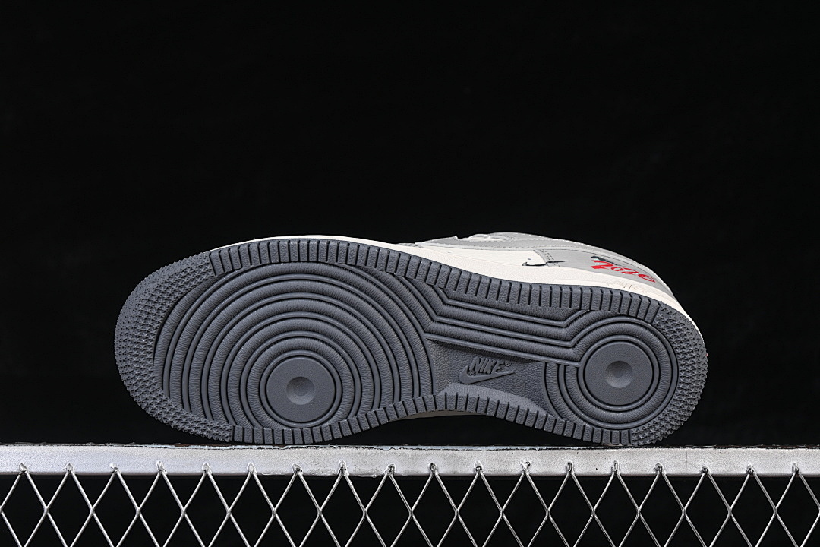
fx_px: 1708
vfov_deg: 18.2
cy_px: 274
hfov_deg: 27.0
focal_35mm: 75
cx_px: 410
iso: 160
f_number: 7.1
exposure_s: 1/80
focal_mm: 50
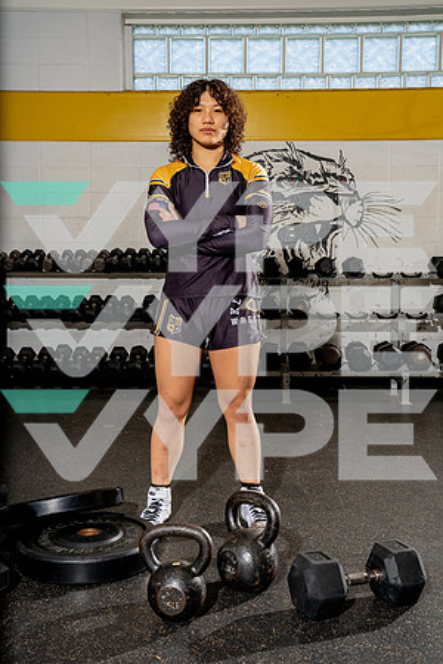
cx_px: 222
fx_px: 757
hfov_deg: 32.6
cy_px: 332
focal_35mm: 41
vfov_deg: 47.4
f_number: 8
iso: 200
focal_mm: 41
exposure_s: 1/200
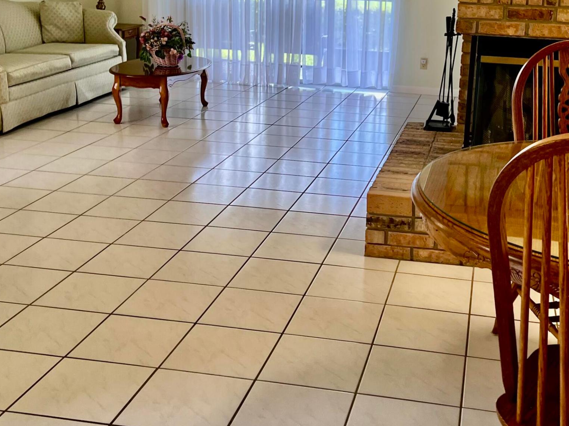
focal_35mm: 49
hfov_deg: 38.7
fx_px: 805
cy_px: 115
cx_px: 352
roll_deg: -1.6
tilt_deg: -11.4
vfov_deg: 29.3
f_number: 1.5
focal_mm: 5.7
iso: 125
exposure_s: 1/120
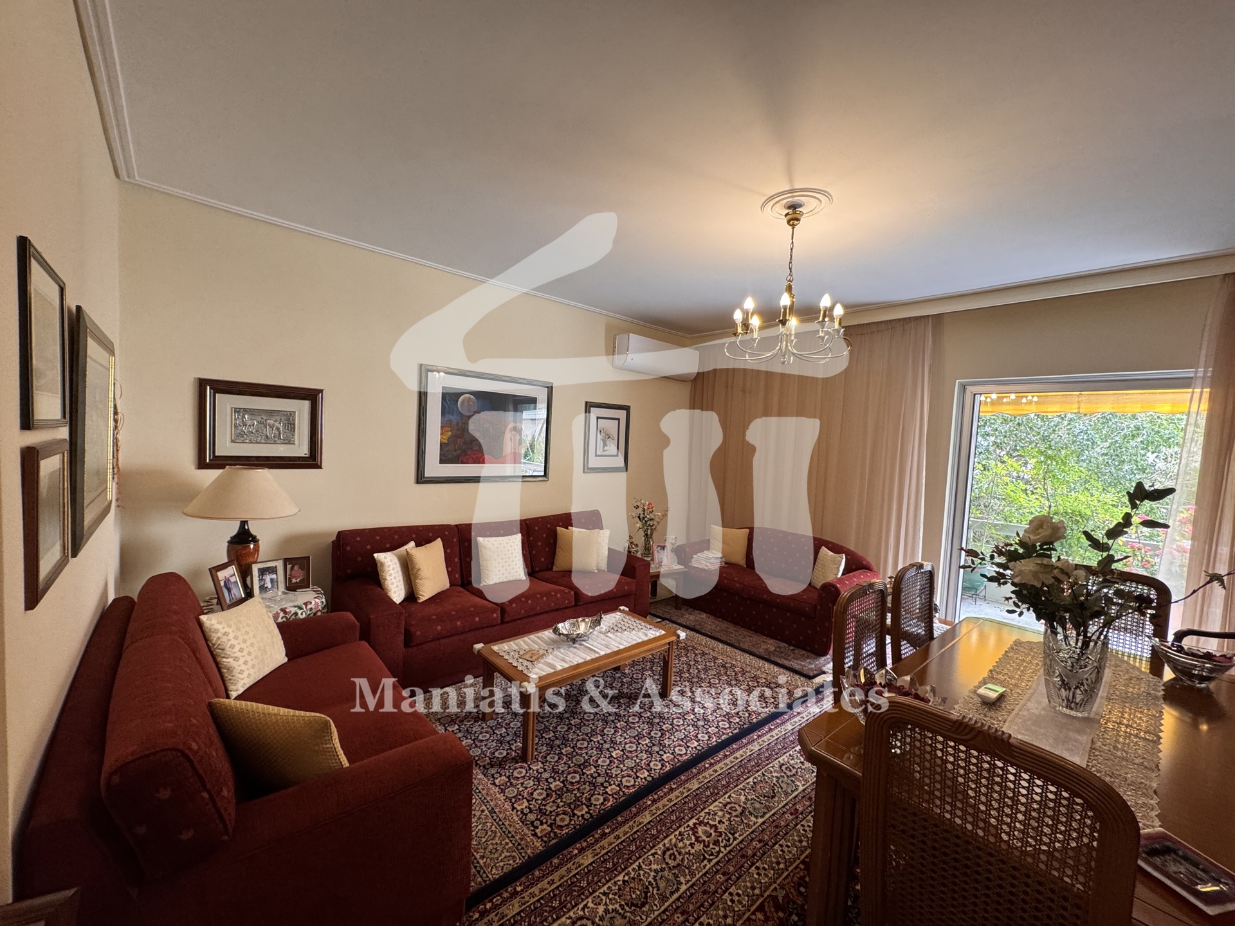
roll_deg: -2.0
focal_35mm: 14
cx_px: 618
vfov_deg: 85.7
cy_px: 463
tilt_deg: -1.8
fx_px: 499
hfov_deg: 102.1
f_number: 2.2
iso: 160
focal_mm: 2.22
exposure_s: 1/50
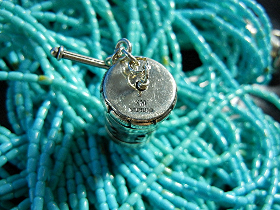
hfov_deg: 47.9
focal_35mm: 39
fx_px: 315
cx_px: 140
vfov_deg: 36.8
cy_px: 105
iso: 400
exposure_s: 1/50.6
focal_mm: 7.1
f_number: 3.7
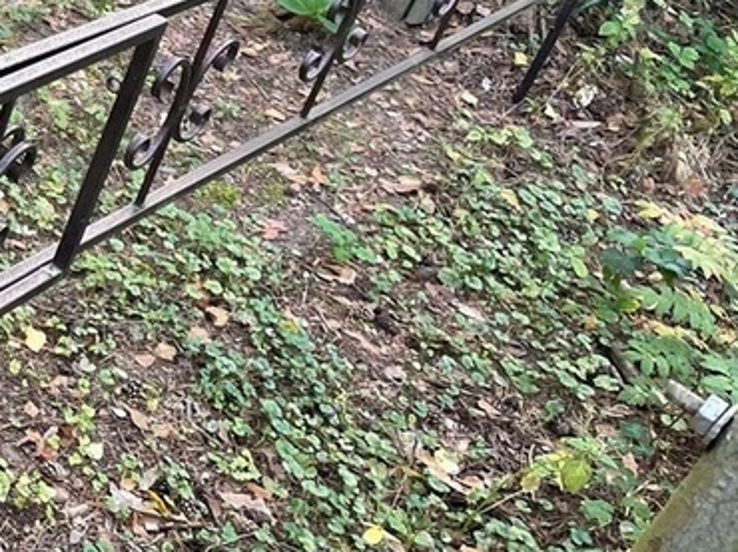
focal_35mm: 72
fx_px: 1534
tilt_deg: -25.1
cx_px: -263
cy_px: -120
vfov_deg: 19.2
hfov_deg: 23.4
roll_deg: -13.3
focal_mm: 4.2
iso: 125
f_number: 1.6
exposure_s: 1/121
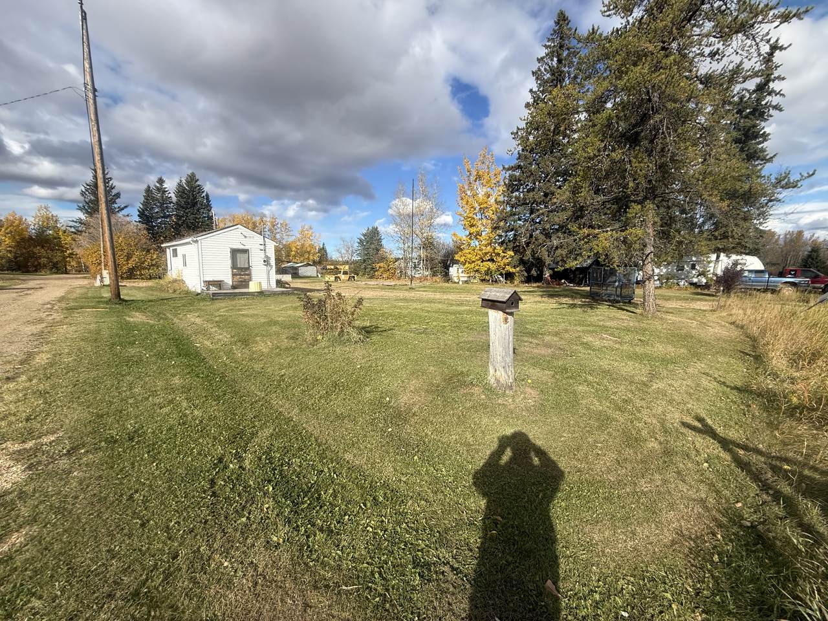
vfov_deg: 85.7
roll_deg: -0.3
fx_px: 335
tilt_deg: -6.7
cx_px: 414
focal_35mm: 14
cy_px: 310
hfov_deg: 102.1
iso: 50
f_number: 2.2
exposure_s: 1/1901
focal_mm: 2.22
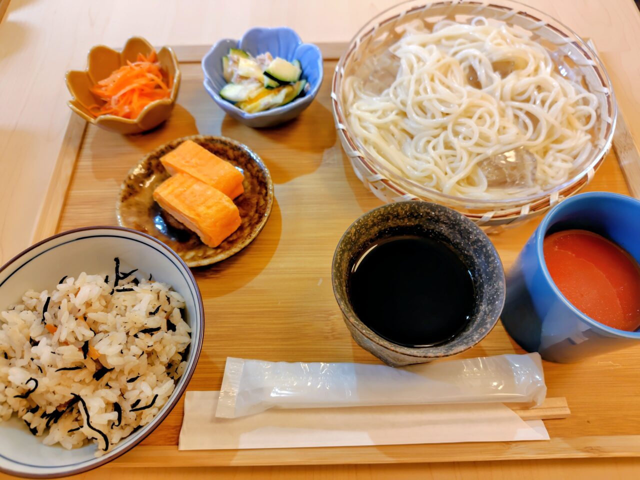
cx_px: 320
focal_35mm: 23
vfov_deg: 58.9
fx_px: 425
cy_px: 240
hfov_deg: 73.9
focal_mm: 5.6
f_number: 1.9
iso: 528
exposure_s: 1/50
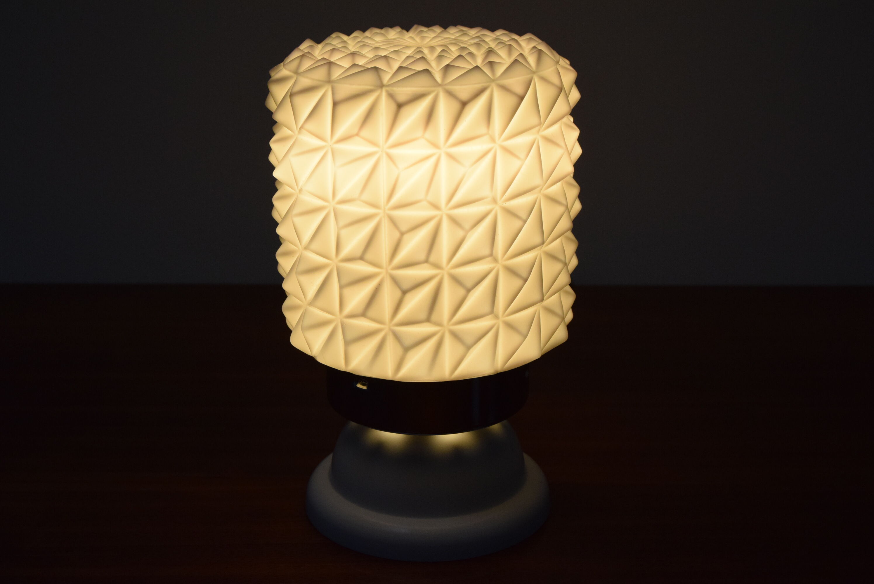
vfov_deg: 22.7
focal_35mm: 60
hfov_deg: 33.4
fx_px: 1458
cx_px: 437
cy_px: 292
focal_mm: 40
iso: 1600
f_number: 9
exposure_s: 1/320
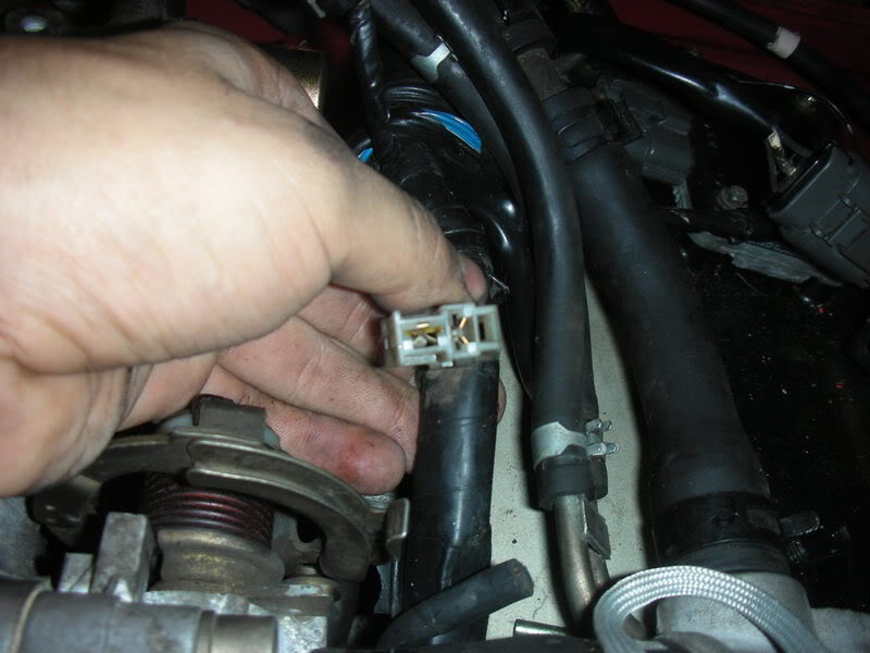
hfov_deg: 52.6
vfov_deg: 40.7
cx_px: 435
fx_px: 880
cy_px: 326
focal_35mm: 35
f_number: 3
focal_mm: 5.8
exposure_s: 1/60.1
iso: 50
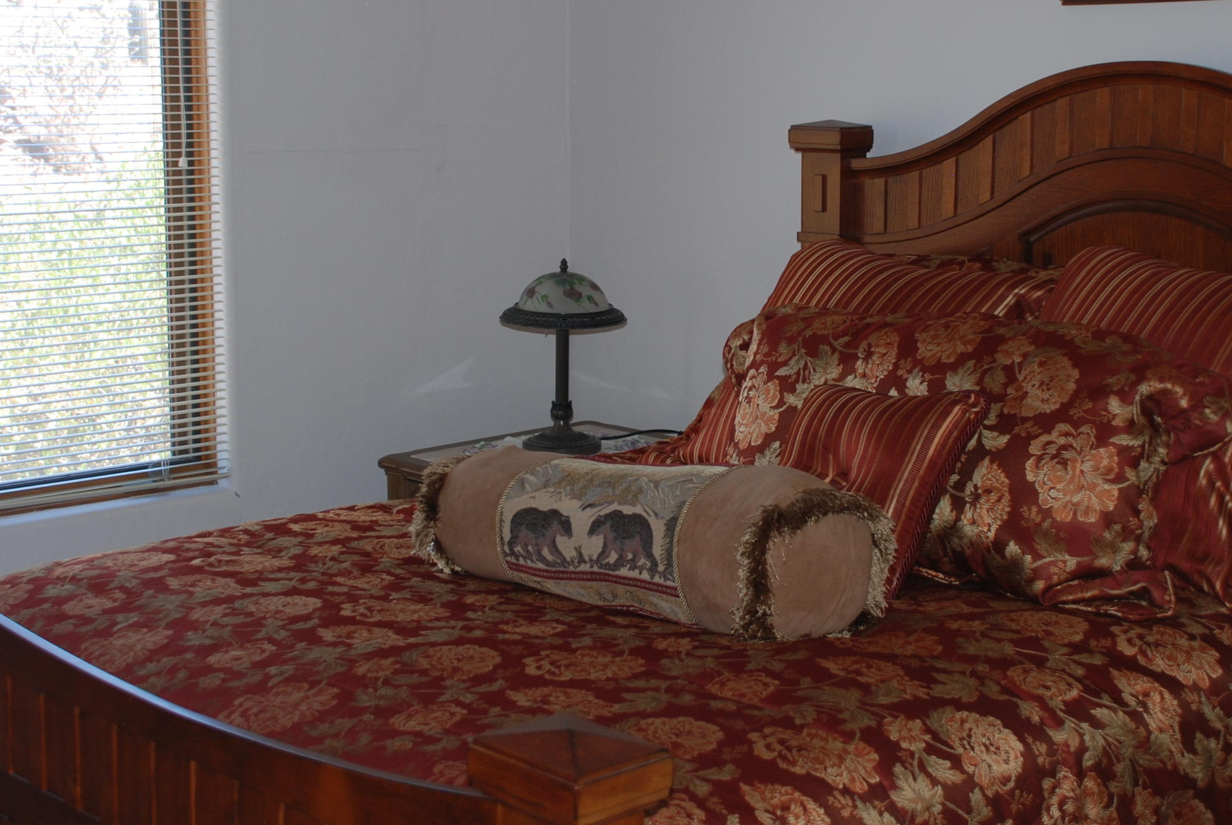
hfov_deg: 33.3
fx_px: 2056
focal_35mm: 60
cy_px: 339
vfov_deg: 22.7
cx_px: 670
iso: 200
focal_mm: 26
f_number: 4
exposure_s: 1/60
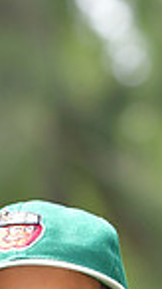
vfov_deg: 3.1
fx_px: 5337
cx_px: 62
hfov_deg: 1.7
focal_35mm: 698
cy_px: 455
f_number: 4
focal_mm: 112
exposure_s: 1/1250
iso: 500
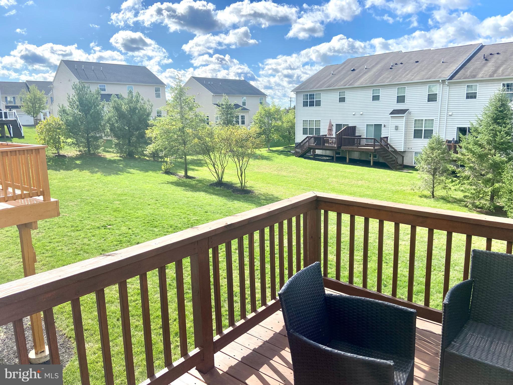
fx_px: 385
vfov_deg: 53.1
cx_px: 256
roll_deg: +0.8
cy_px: 192
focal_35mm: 26
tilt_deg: -11.5
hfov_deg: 67.3
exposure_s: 1/1808
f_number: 1.8
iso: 32
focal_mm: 4.25
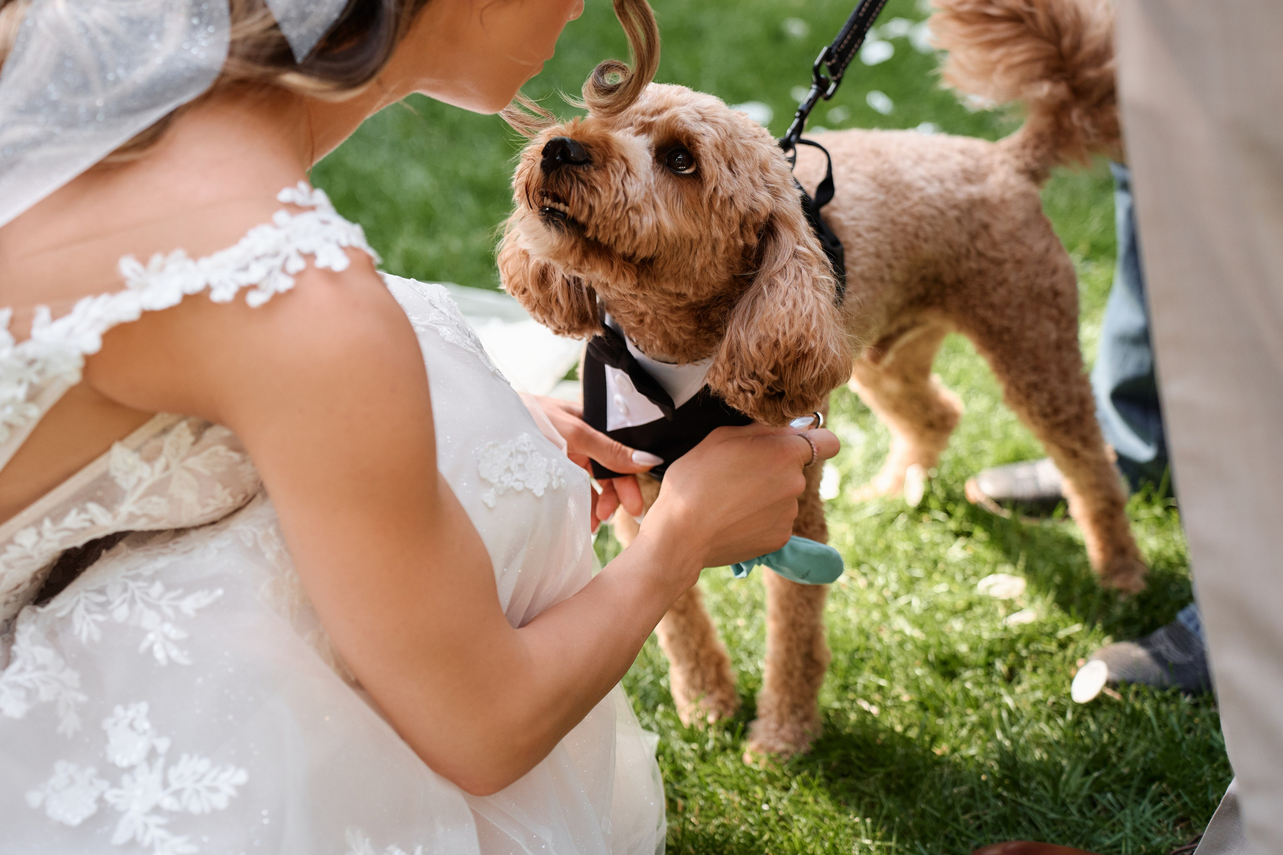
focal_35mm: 49
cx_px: 642
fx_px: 1746
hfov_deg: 40.3
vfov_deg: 27.5
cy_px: 428
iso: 500
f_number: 2.8
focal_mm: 49
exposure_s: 1/800
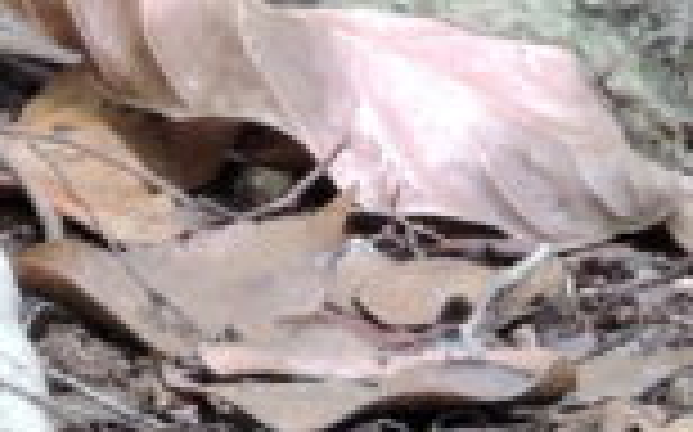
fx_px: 16646
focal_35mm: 882
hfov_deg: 2.4
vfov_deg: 1.5
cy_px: -504
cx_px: -1602
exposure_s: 1/40
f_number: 5
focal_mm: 22.4
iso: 400
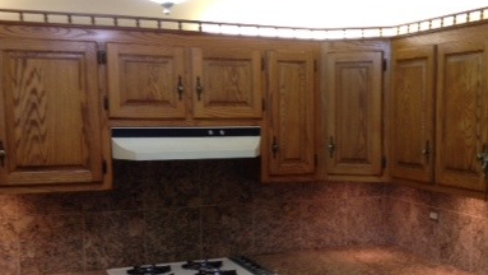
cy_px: 210
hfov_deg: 34.4
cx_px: 341
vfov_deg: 19.9
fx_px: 777
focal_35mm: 60
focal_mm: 4.12
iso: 64
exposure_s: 1/20
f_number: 2.4
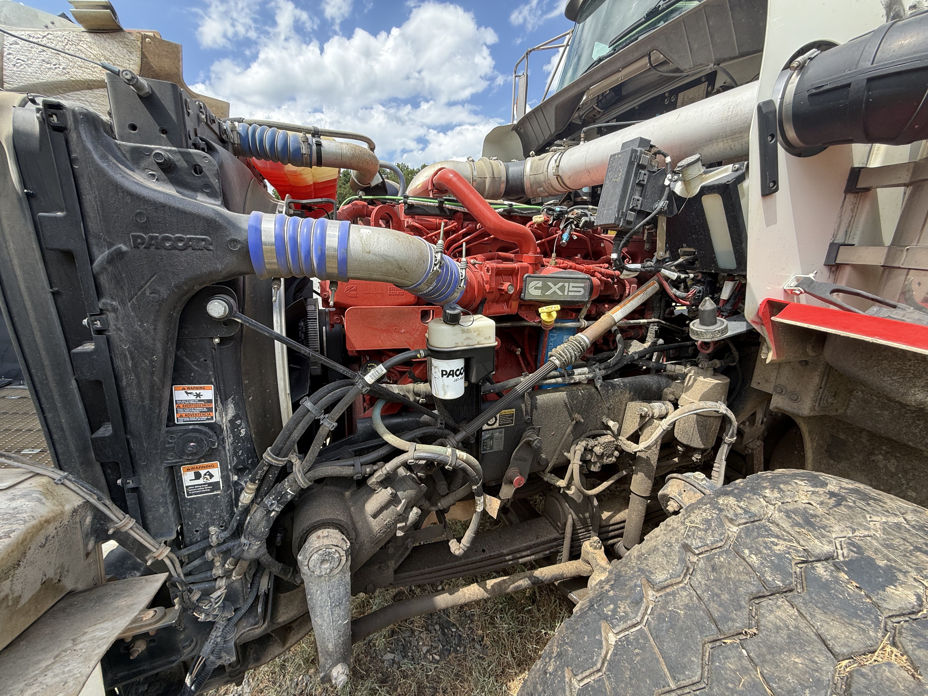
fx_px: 375
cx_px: 464
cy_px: 348
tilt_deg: -12.2
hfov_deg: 102.1
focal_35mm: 14
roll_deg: +0.5
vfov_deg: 85.7
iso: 50
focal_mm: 2.22
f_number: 2.2
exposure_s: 1/321
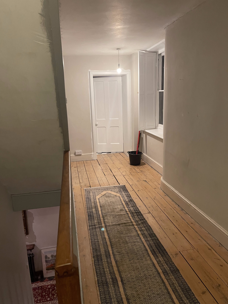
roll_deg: +2.1
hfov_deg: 53.1
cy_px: 152
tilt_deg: -10.8
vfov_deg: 67.3
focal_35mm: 26
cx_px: 114
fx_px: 228
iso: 400
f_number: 1.6
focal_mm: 5.1
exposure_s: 1/50
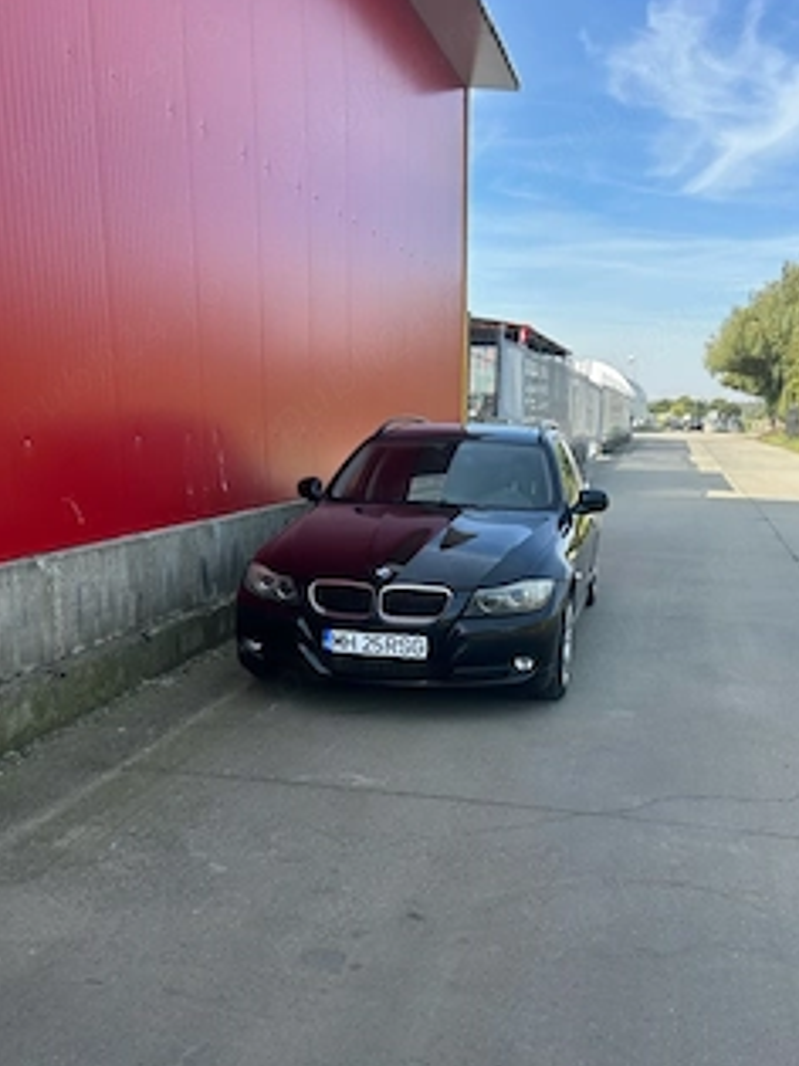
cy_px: 660
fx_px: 1016
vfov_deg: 54.8
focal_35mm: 33
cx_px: 447
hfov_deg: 42.8
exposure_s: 1/1124
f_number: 1.5
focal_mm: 5.7
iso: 50
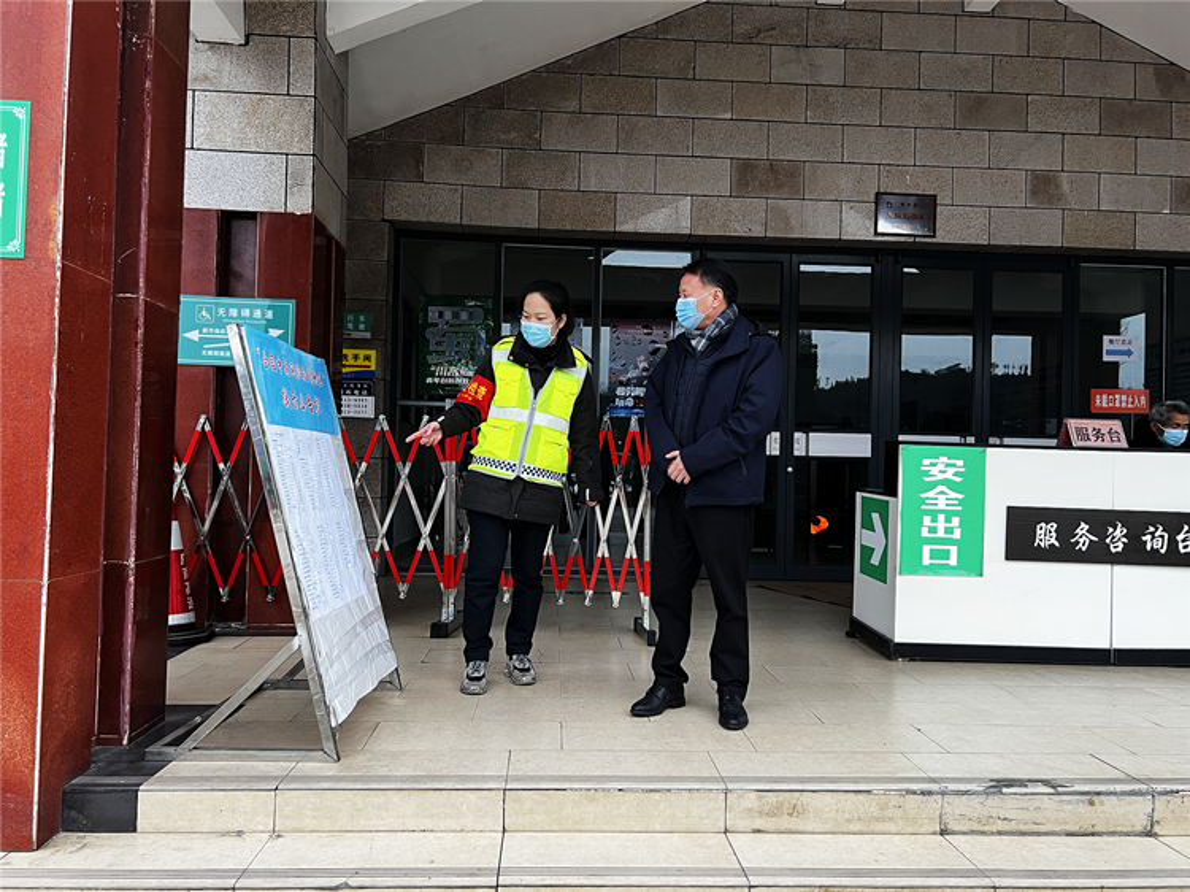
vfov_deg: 53.0
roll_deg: -1.6
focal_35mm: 26
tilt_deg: +1.8
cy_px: 446
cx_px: 595
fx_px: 894
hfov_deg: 67.3
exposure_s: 1/60
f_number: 1.5
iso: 160
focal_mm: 5.7
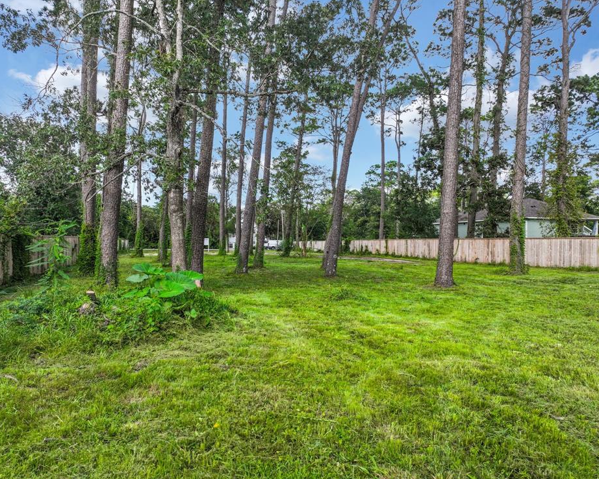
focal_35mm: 26
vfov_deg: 54.9
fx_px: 461
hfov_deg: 65.9
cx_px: 277
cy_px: 245
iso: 150
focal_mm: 12.29
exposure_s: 1/1250
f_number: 2.8
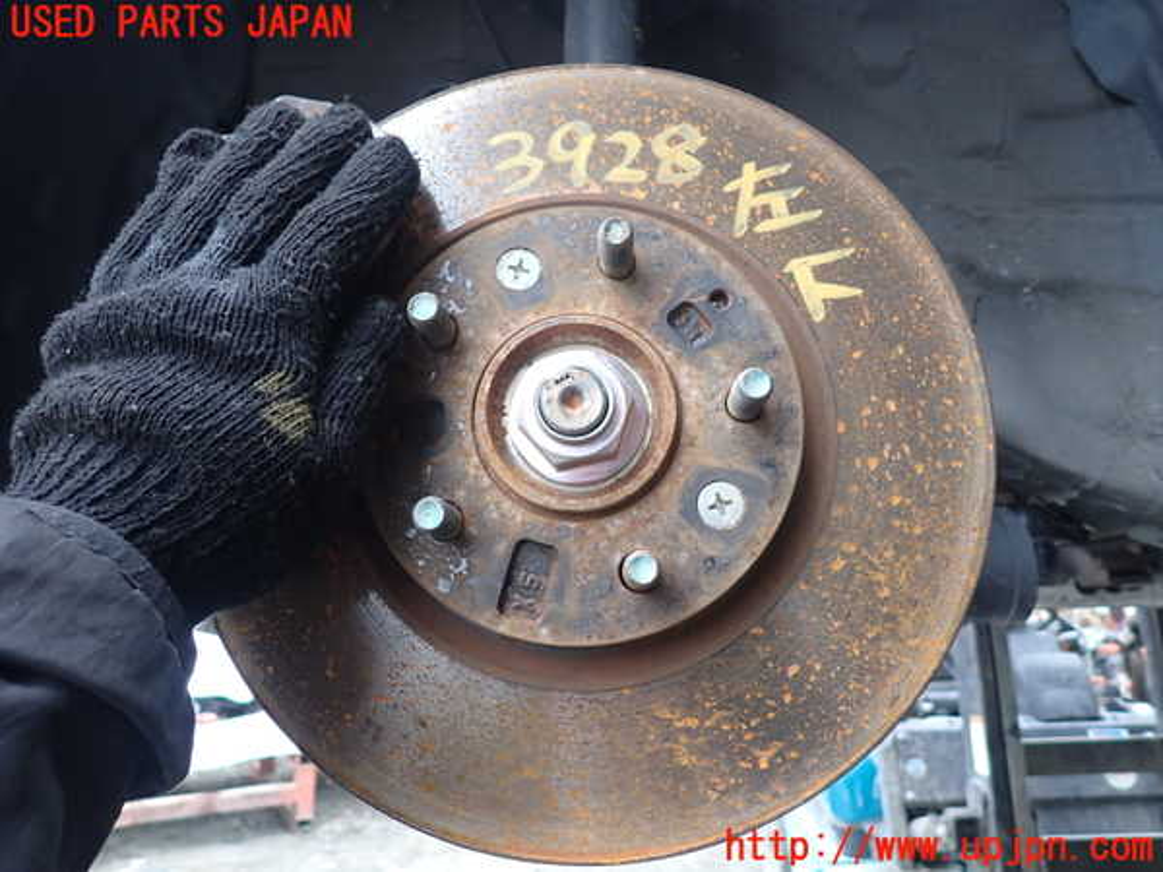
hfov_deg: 69.4
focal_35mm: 25
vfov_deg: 54.9
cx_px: 582
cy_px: 436
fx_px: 840
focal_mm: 4.5
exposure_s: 1/60
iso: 200
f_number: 2
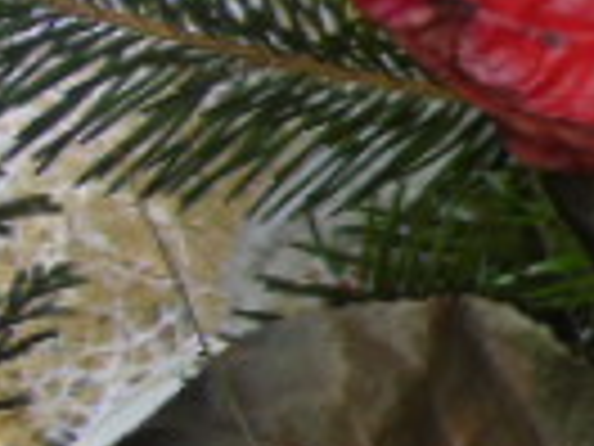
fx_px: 2076
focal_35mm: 121
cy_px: -27
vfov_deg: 12.1
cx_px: 1400
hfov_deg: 12.8
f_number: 3
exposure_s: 1/800
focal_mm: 4.5
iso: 80
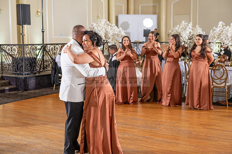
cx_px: 116
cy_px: 77
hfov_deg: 36.2
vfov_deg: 24.6
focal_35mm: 55
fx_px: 355
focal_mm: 55
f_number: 4
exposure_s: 1/160
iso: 800
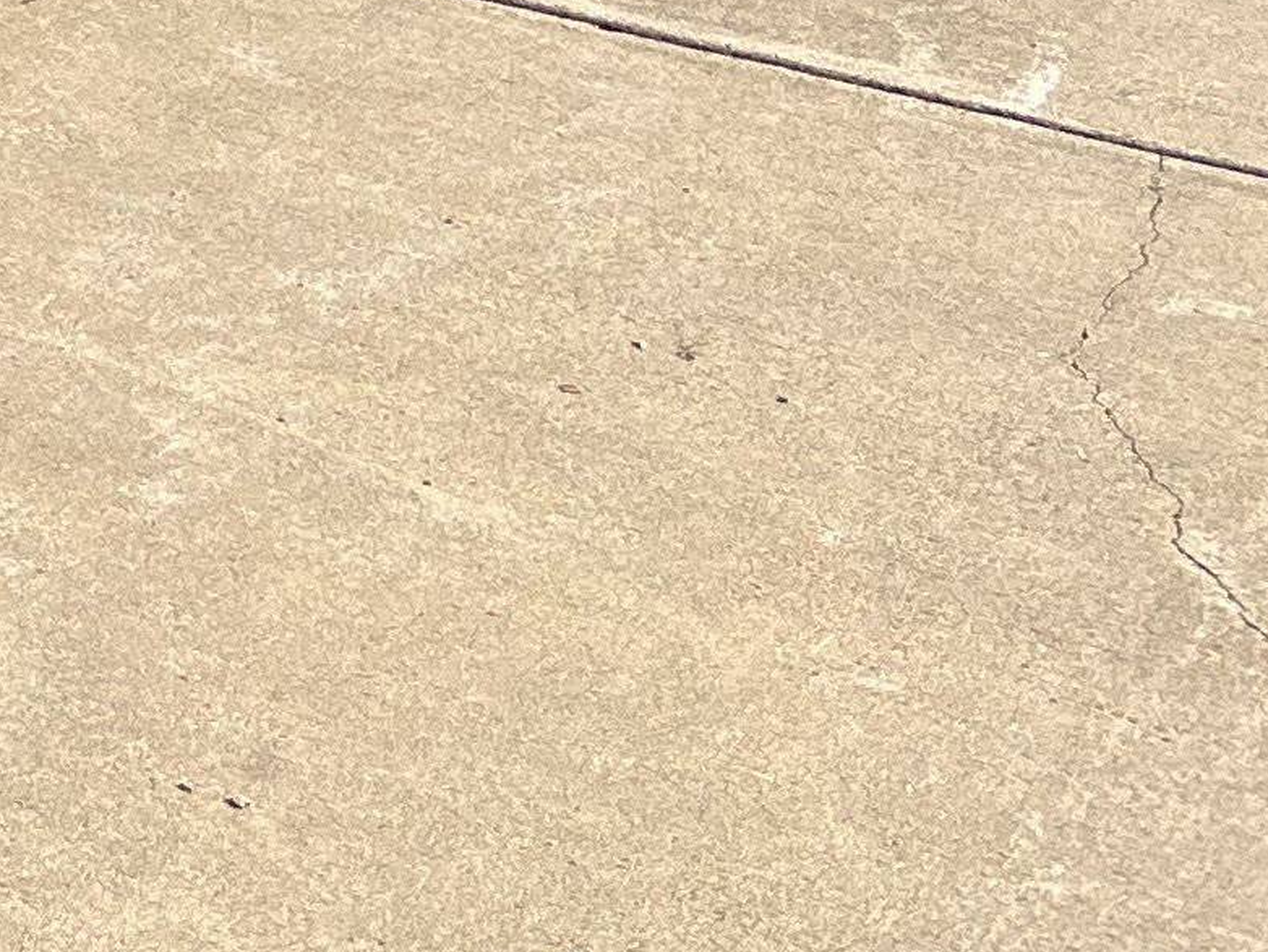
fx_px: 4910
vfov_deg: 10.6
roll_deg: -1.1
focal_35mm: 134
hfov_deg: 12.4
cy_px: -579
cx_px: -1534
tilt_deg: -14.9
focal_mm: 5.7
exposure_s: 1/2353
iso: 50
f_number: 1.5
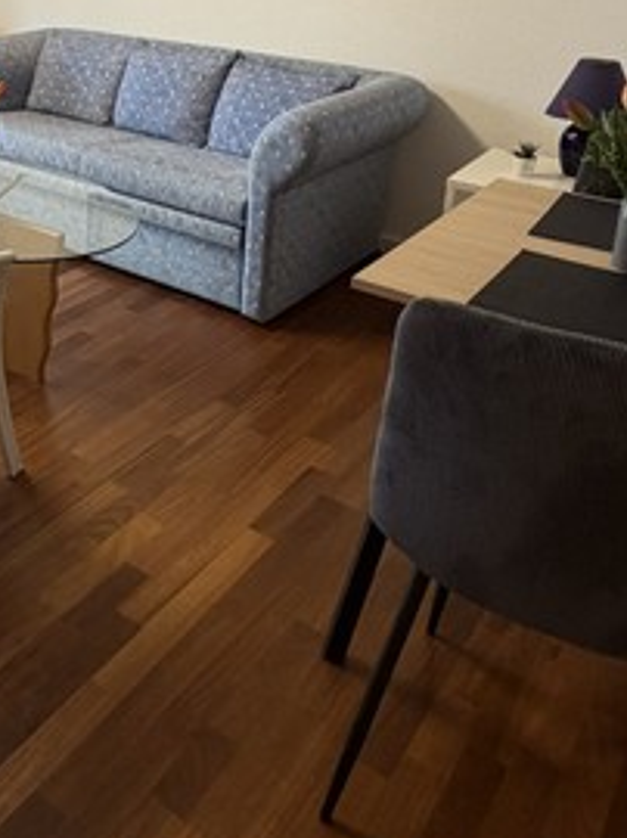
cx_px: 98
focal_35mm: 37
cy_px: 203
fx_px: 895
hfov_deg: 36.8
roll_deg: -0.8
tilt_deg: -18.7
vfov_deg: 48.1
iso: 320
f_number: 2.2
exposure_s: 1/100
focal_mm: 2.22
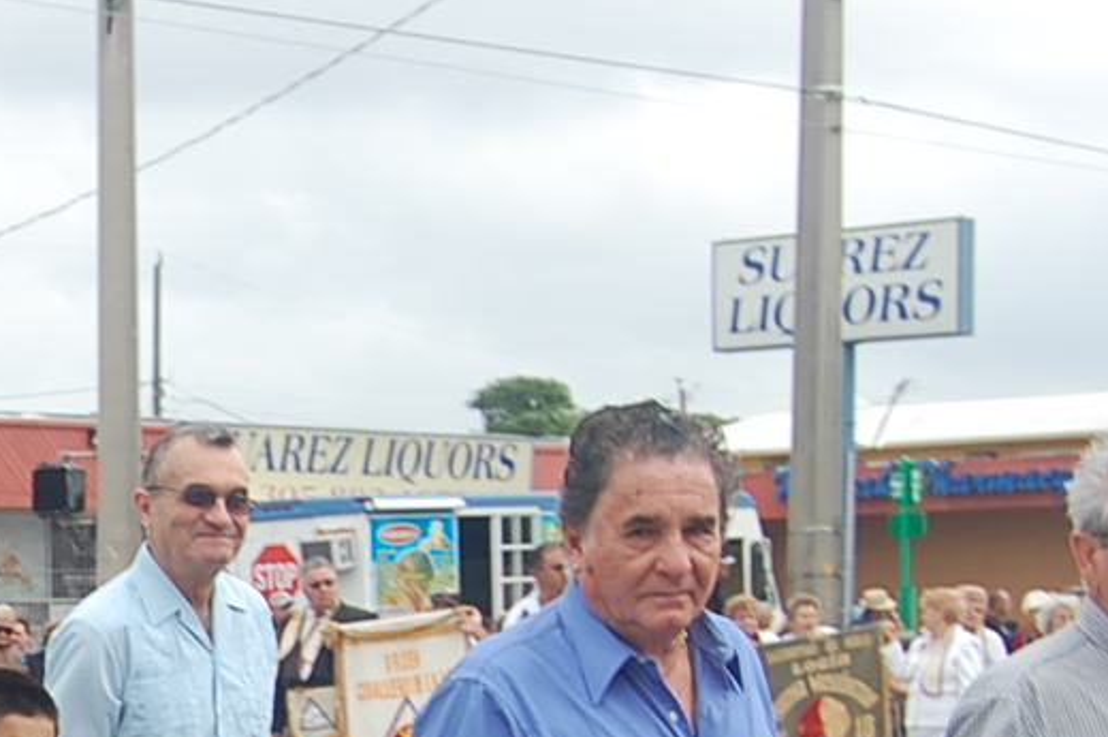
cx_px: -423
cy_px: 846
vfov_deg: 11.9
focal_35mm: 113
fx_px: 3475
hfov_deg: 16.8
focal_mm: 26
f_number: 8
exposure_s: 1/250
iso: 200
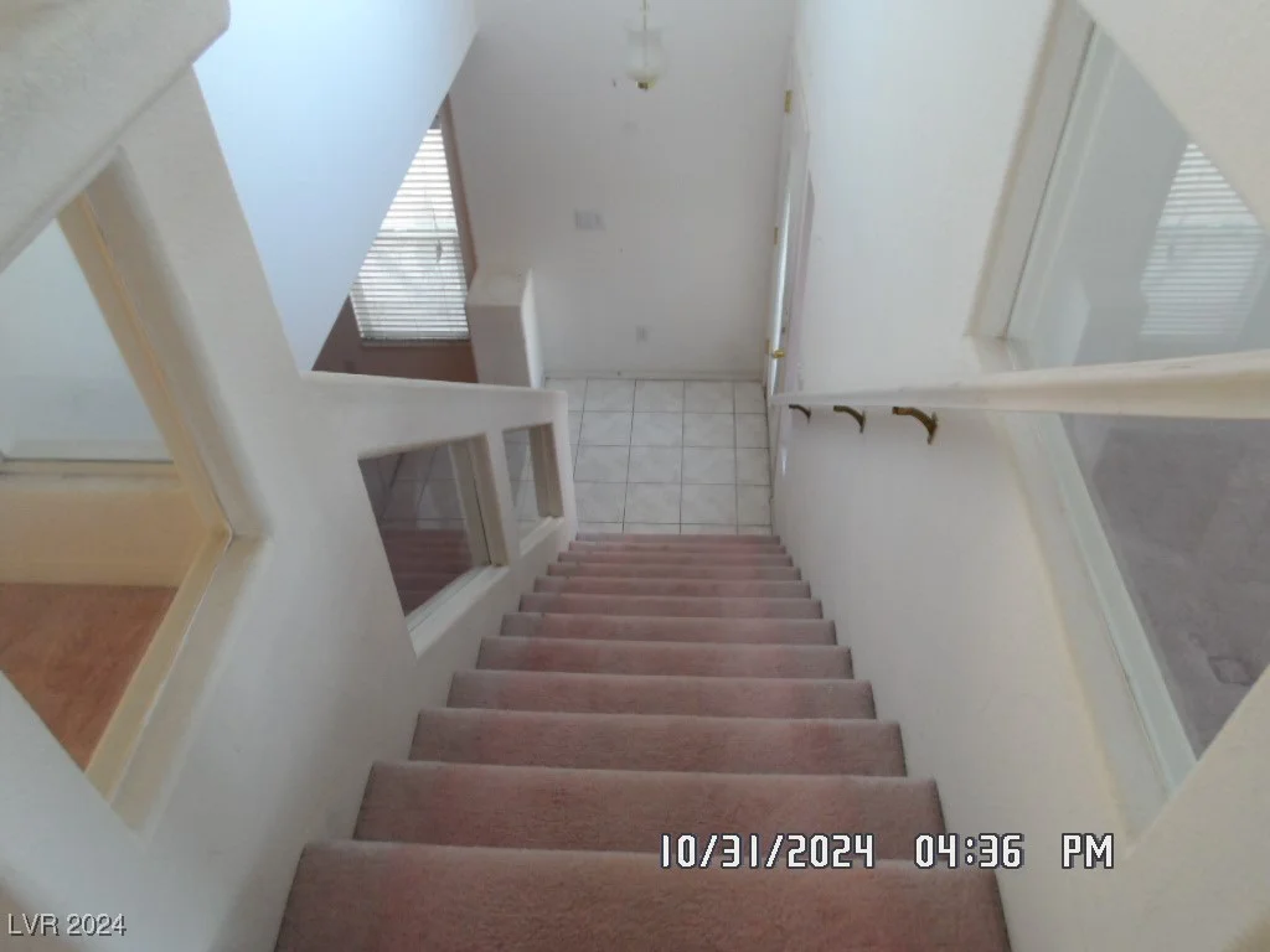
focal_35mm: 25
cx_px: 635
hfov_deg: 69.4
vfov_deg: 54.9
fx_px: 917
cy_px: 476
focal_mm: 4.5
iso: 240
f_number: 2.5
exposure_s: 1/30
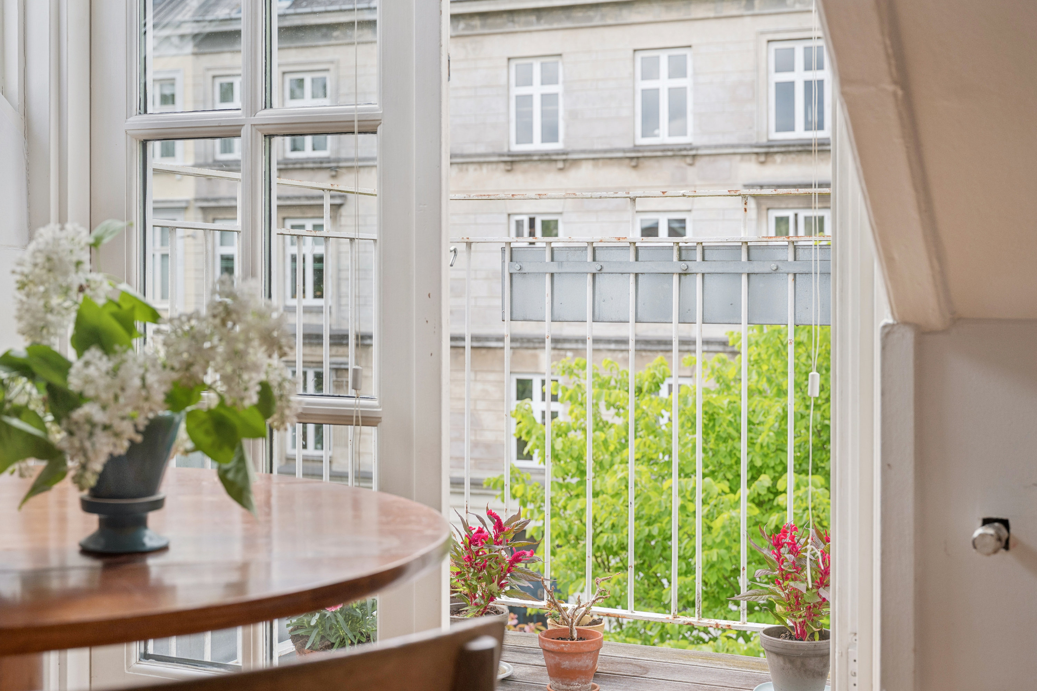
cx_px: 518
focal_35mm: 48
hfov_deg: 41.1
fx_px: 1383
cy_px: 346
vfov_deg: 28.1
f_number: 6.3
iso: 400
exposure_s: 1/320
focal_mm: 48
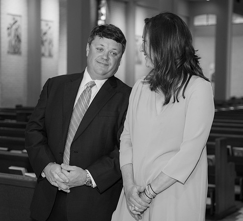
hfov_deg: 24.7
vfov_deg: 22.5
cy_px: 110
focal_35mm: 73
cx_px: 124
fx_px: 554
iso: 1400
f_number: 4
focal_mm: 60
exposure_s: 1/100
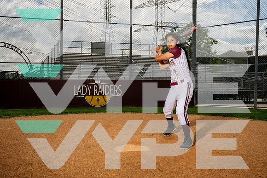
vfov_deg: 40.0
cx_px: 134
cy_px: 89
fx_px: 245
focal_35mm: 33
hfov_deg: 57.2
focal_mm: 33
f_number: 16
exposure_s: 1/250
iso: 100
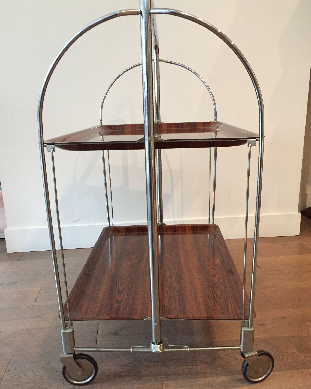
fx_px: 357
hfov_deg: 47.1
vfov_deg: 57.1
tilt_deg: -15.9
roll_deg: +1.5
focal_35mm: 31
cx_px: 155
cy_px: 211
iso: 320
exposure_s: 1/25
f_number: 2.2
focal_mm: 4.15
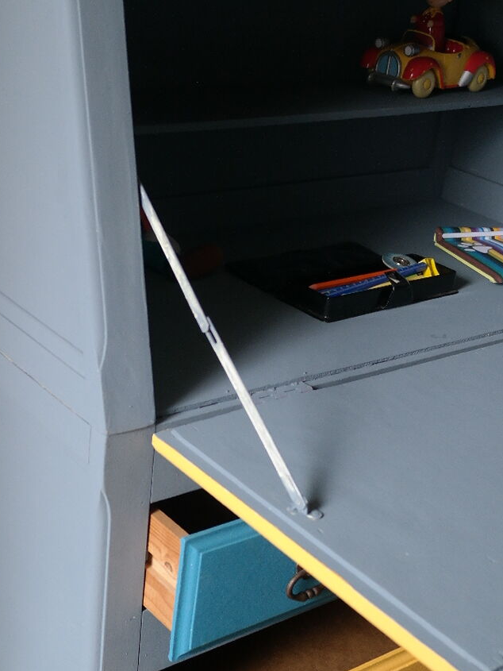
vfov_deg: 32.7
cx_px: 242
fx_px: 1143
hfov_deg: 24.8
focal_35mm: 59
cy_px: 361
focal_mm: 20
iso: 400
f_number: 3.5
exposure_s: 1/40
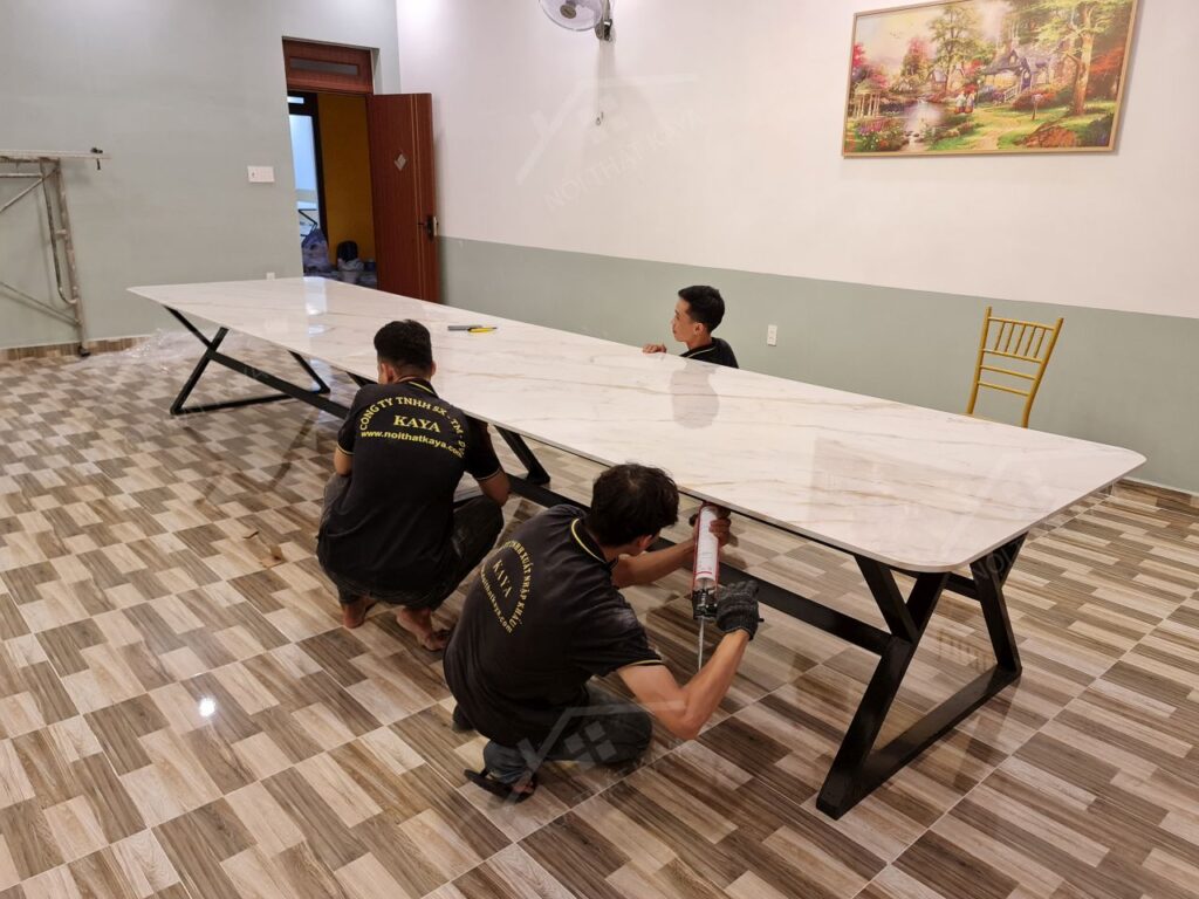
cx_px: 600
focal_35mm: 25
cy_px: 450
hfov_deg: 69.4
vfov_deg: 54.9
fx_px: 866
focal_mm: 7
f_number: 1.8
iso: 320
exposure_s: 1/50
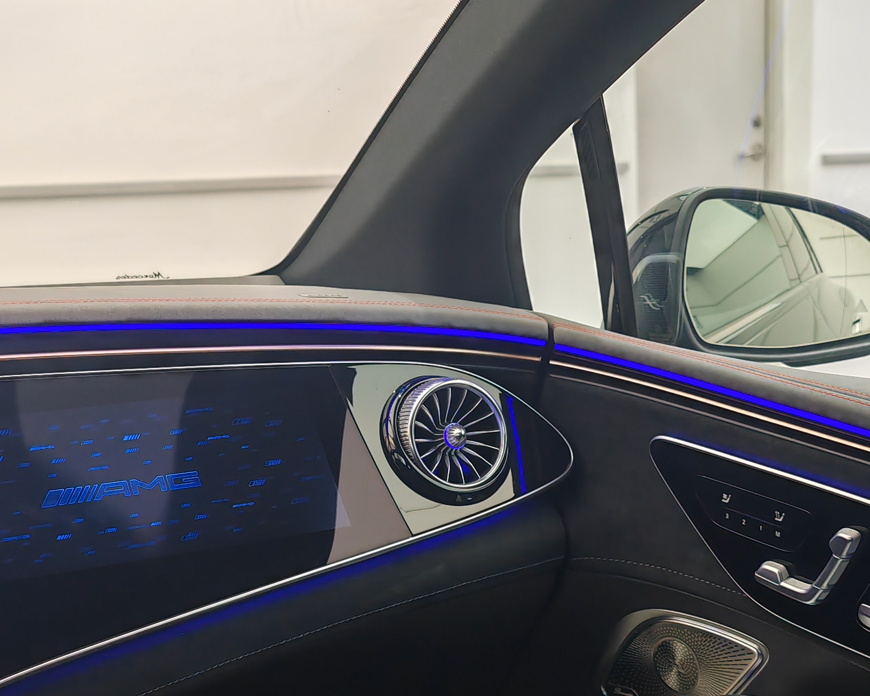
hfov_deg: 30.0
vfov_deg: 24.1
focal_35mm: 63
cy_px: 456
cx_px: 439
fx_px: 1622
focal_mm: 7.62
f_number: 1.6
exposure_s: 1/120
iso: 125
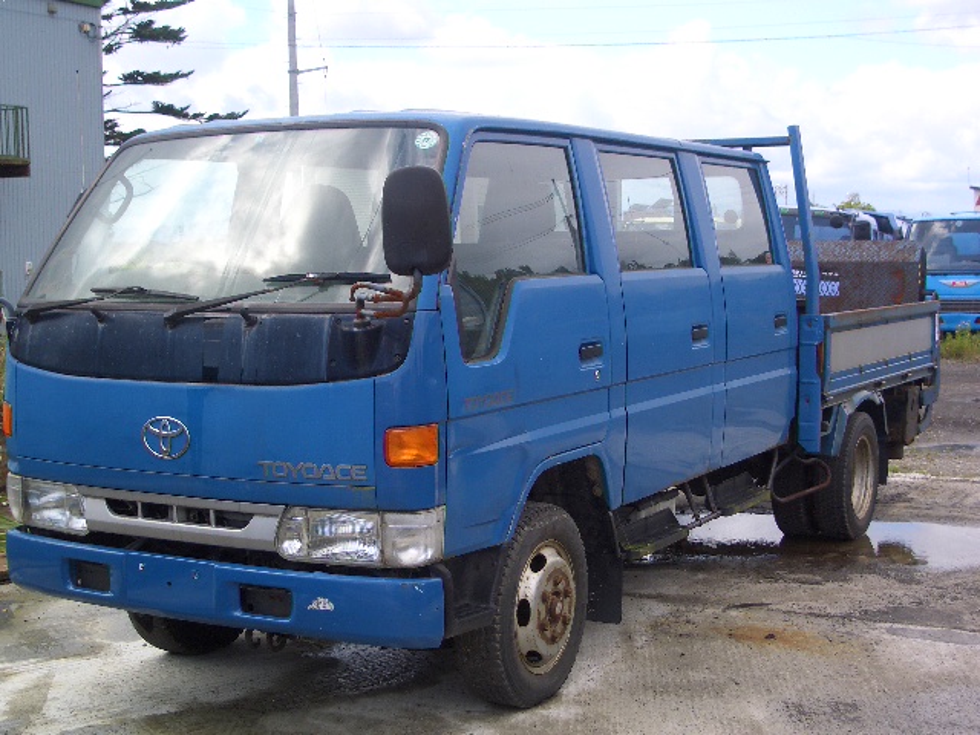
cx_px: 490
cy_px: 368
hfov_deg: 38.9
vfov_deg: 29.7
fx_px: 1387
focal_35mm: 49
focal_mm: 8.2
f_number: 3.1
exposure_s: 1/400
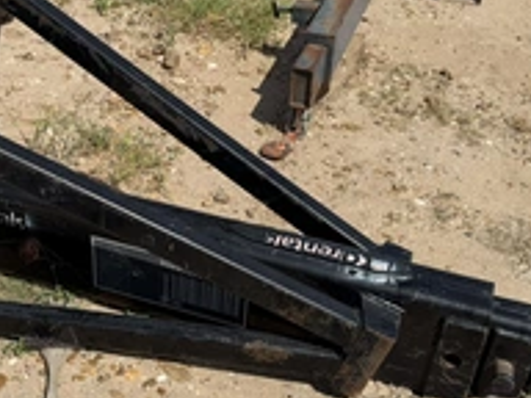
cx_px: 196
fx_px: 767
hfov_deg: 37.9
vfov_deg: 29.1
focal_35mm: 50
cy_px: 177
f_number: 1.78
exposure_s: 1/8130
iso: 80
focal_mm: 6.76
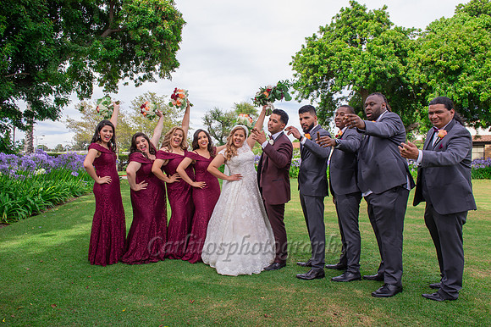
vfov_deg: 53.1
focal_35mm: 24
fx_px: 327
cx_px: 246
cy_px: 164
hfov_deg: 73.8
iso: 400
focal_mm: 24
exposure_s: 1/250
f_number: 7.1
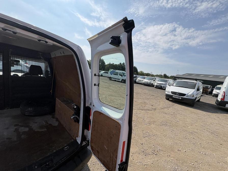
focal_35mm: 14
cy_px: 86
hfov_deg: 102.1
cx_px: 114
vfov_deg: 85.7
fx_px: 92
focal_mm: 2.22
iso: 50
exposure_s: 1/1600
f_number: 2.2
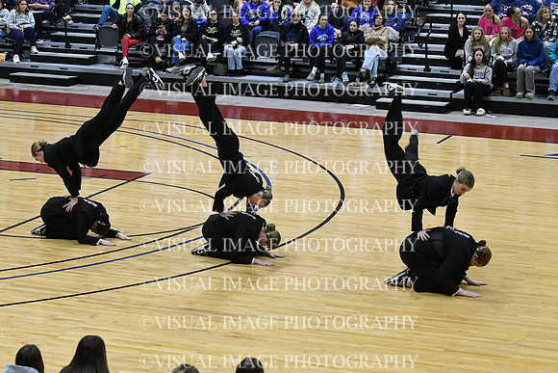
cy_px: 186
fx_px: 1628
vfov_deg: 13.0
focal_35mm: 105
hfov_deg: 19.5
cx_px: 279
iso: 2500
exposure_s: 1/250
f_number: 4
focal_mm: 70
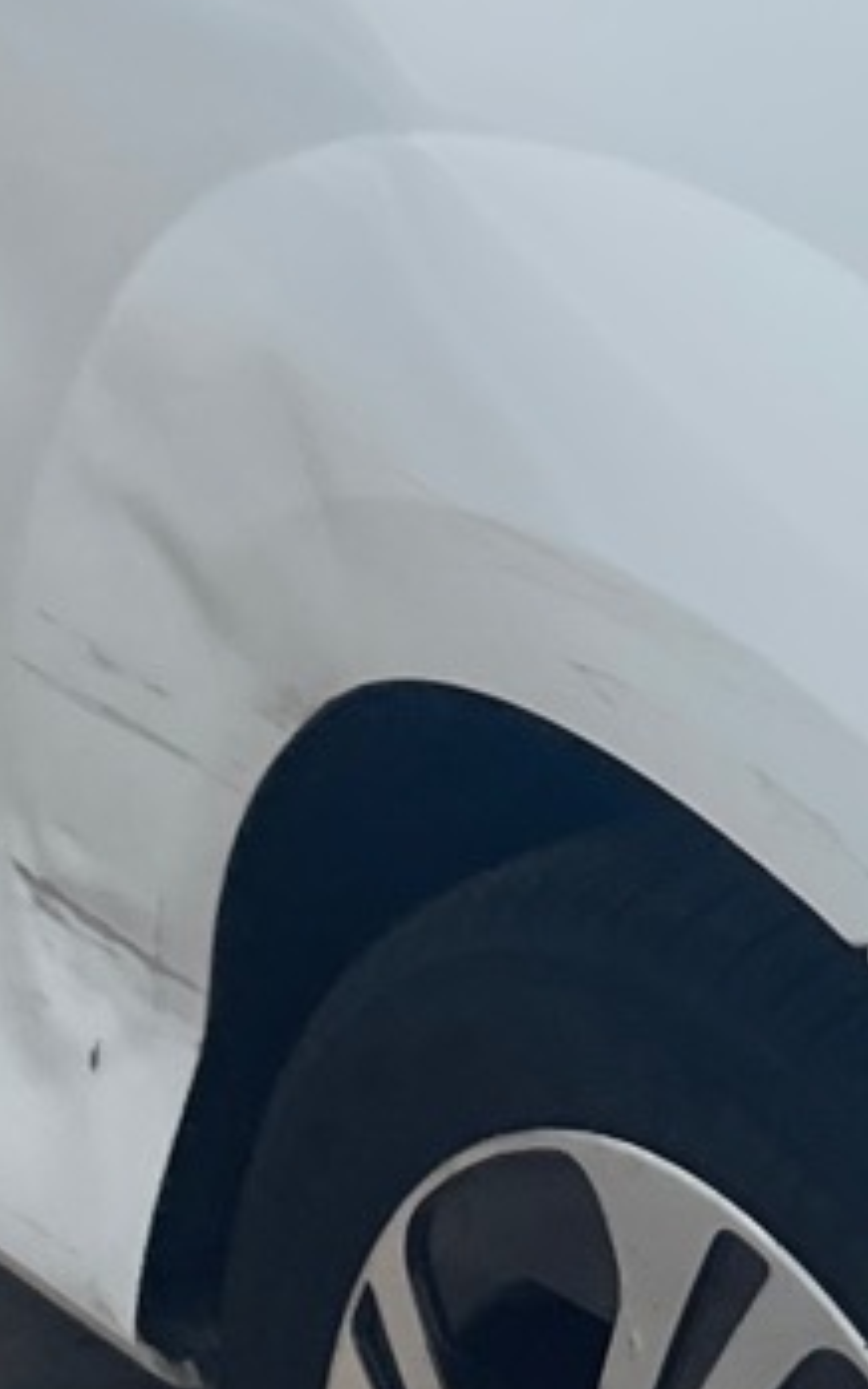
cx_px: 1015
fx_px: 5377
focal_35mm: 142
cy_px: -28
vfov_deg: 14.5
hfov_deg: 9.1
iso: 32
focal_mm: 4.2
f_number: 1.6
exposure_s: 1/801
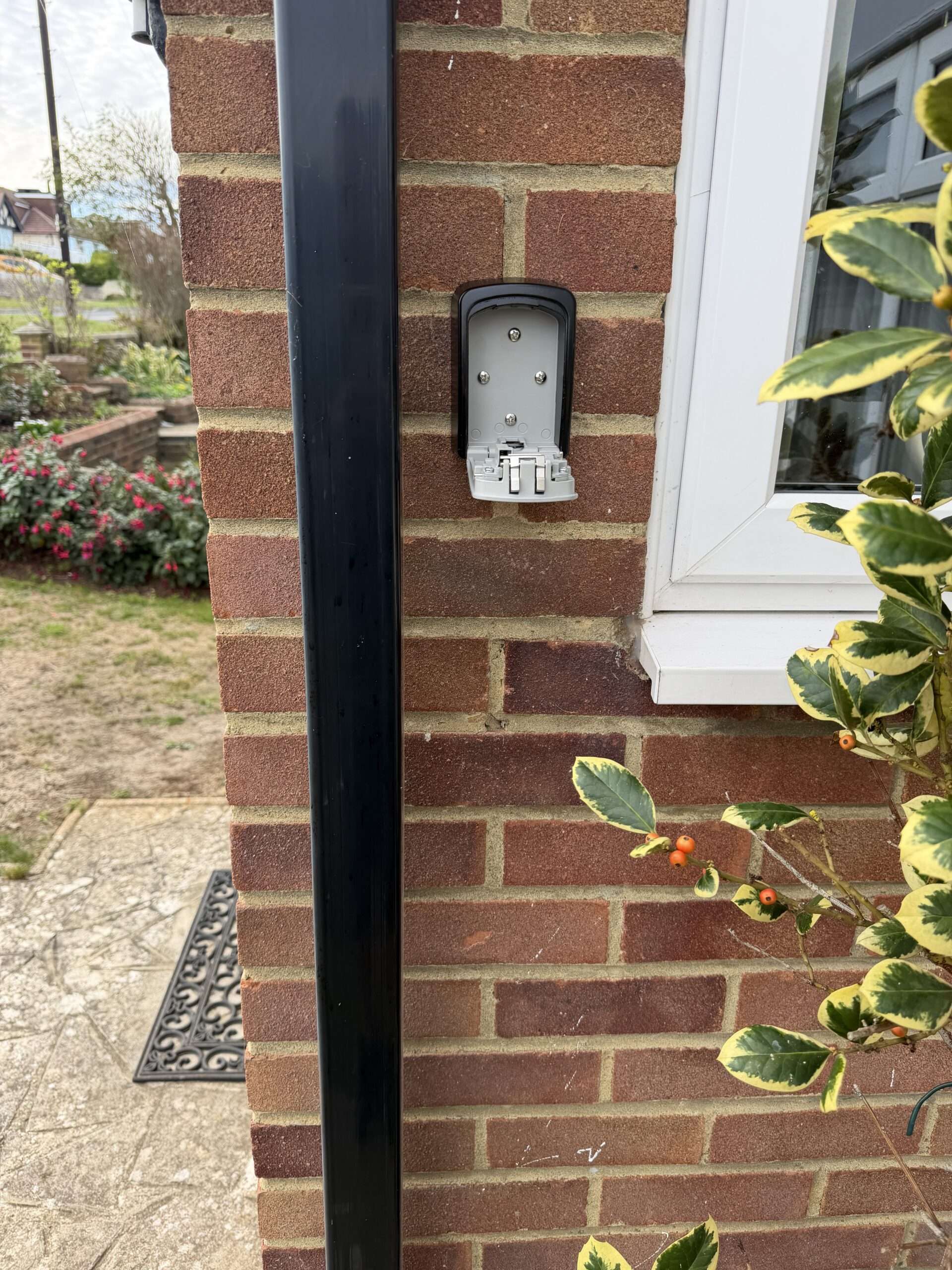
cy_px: 635
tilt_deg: -20.5
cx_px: 476
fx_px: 880
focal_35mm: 24
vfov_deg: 71.6
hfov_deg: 56.8
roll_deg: -1.6
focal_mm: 6.76
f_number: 1.78
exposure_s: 1/822
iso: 80
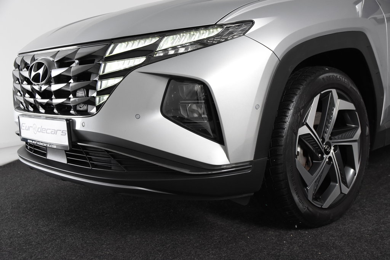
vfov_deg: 31.9
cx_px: 195
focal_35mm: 42
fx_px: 455
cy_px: 130
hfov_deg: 46.4
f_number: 5
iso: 1600
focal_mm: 28
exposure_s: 1/100
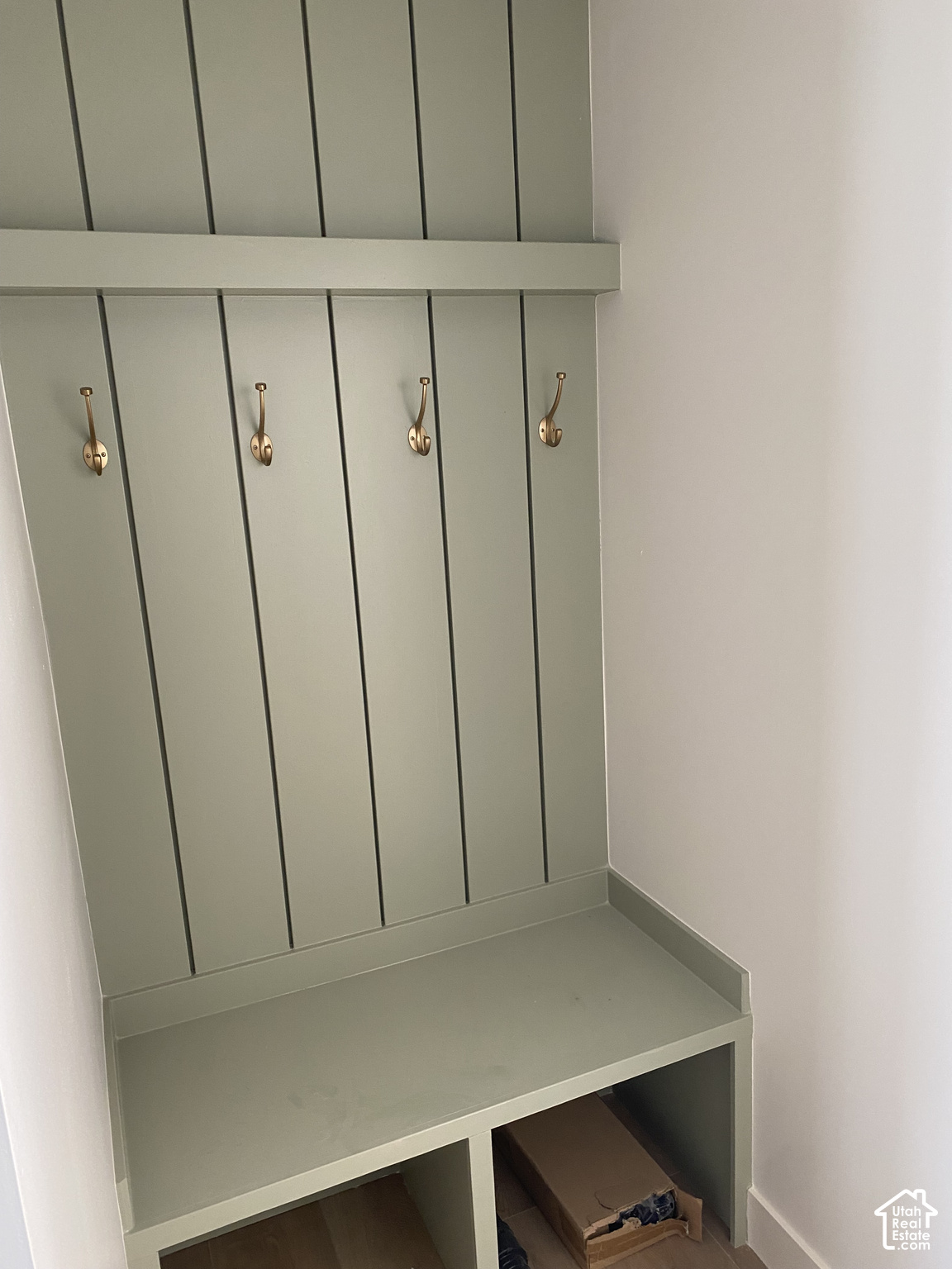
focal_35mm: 26
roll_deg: +2.6
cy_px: 634
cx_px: 476
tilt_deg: -12.3
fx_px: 953
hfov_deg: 53.1
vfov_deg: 67.3
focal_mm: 4.25
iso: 125
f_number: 1.8
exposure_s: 1/81
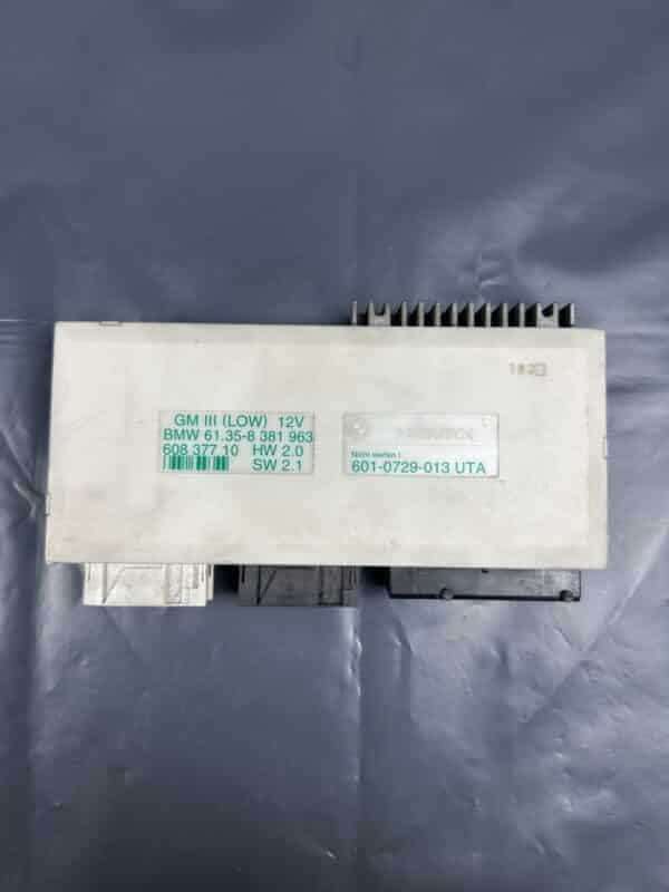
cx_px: 334
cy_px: 446
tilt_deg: -83.6
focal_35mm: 24
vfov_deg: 71.6
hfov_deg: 56.8
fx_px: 618
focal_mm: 6.86
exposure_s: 1/100
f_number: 1.78
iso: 80
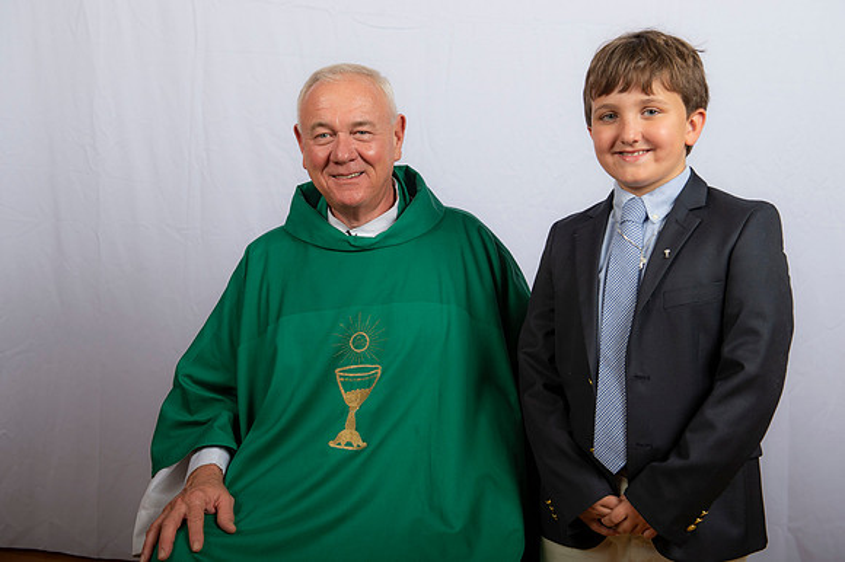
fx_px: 1220
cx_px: 422
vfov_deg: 26.0
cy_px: 281
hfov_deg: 38.2
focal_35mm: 52
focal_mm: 52
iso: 320
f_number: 8
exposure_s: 1/200
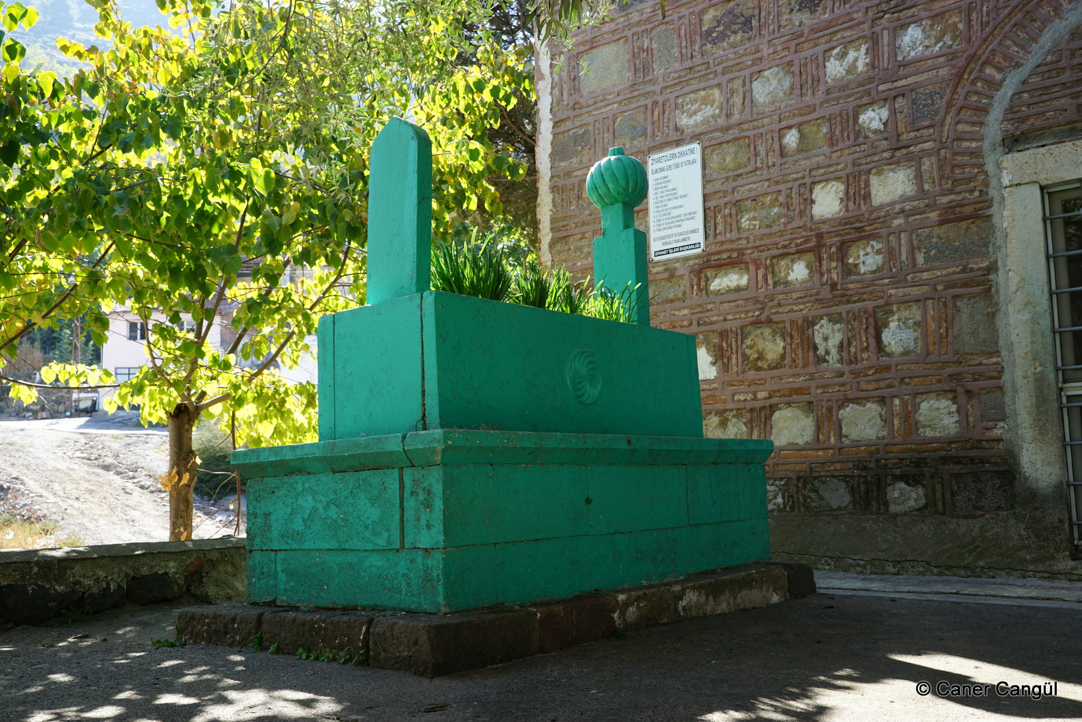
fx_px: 992
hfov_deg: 57.2
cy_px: 361
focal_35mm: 33
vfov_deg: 40.0
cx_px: 541
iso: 160
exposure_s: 1/60
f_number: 9
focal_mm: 33
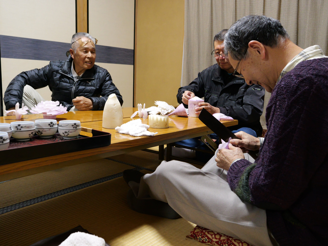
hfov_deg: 56.8
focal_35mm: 32
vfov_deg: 44.2
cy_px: 123
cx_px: 164
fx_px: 303
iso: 2000
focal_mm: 16
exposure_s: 1/50
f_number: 3.9
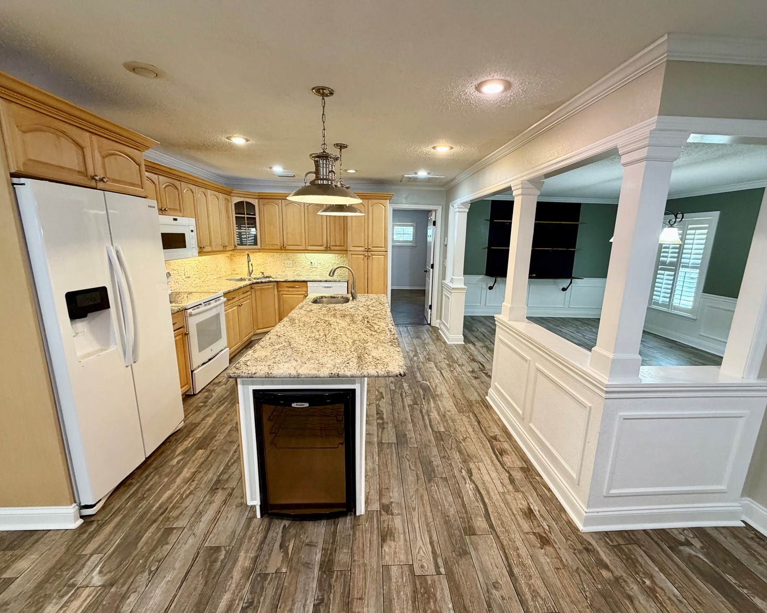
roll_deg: -1.7
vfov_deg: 84.0
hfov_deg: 96.8
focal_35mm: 15
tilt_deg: -12.9
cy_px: 309
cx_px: 395
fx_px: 340
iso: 320
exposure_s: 1/60
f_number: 2.2
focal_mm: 2.22
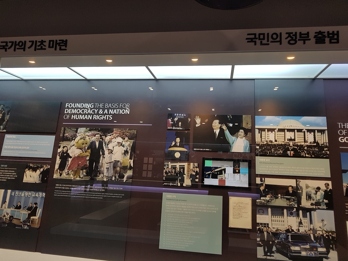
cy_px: 130
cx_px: 174
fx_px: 261
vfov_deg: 53.1
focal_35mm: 26
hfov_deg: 67.3
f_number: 1.7
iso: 80
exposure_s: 1/60
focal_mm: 4.2
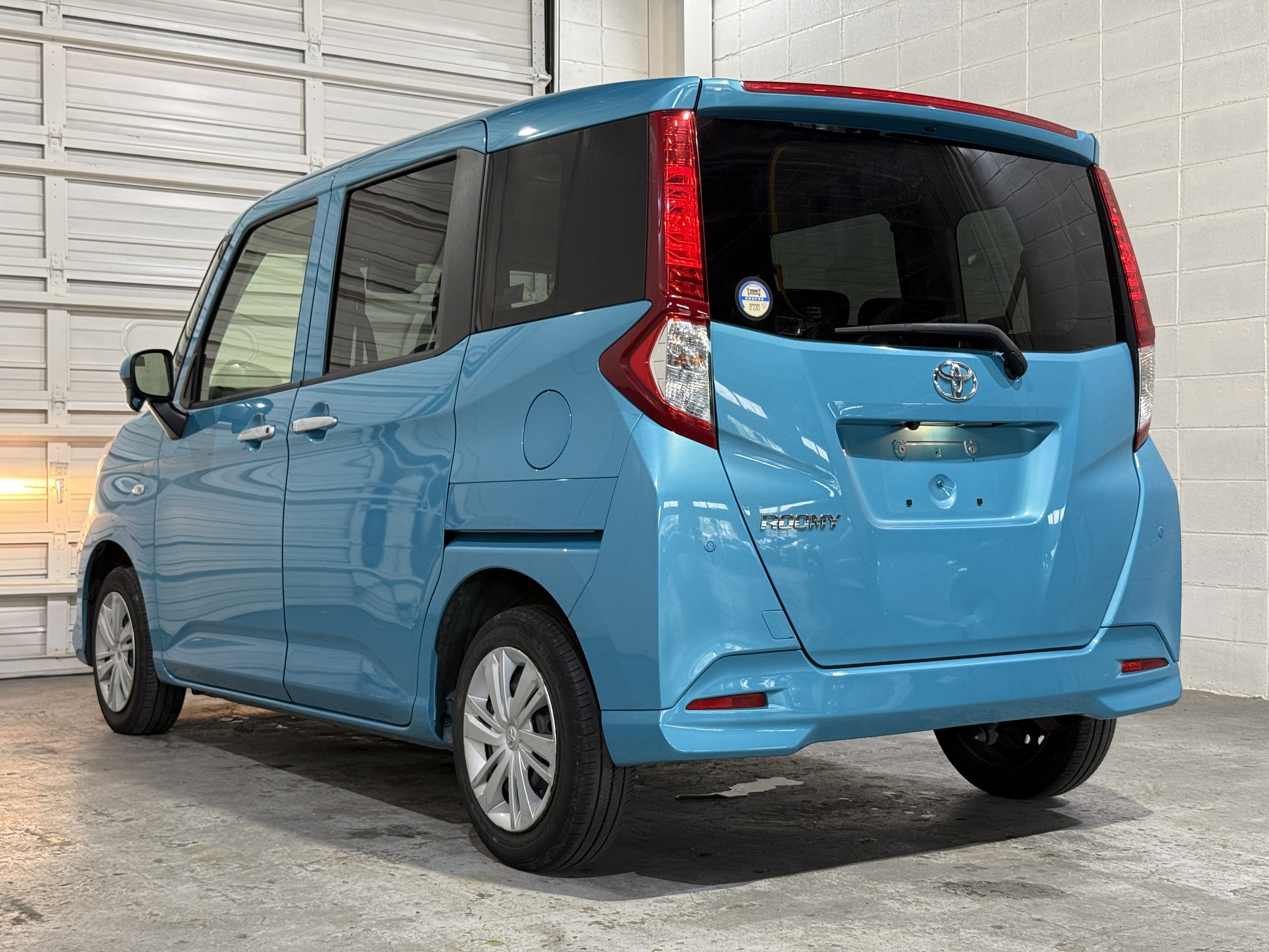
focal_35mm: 48
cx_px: 634
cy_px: 476
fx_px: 1760
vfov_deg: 30.3
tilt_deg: +0.1
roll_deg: +0.1
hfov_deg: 39.7
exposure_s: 1/60
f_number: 1.78
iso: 160
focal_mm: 6.76
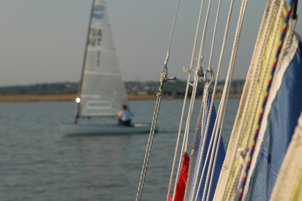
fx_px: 880
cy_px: 100
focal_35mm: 105
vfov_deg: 13.0
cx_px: 151
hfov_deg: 19.5
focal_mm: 70
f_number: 9
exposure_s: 1/320
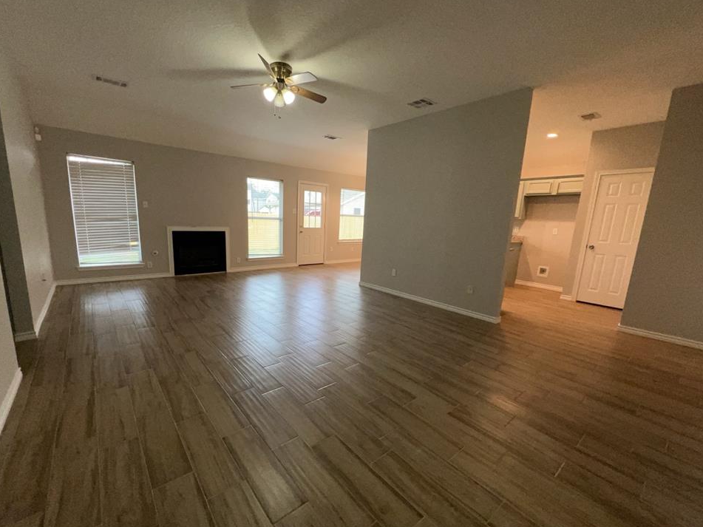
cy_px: 276
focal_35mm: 14
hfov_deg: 101.9
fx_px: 284
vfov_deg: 85.6
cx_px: 328
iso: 200
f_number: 1.8
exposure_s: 1/120
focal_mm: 1.57
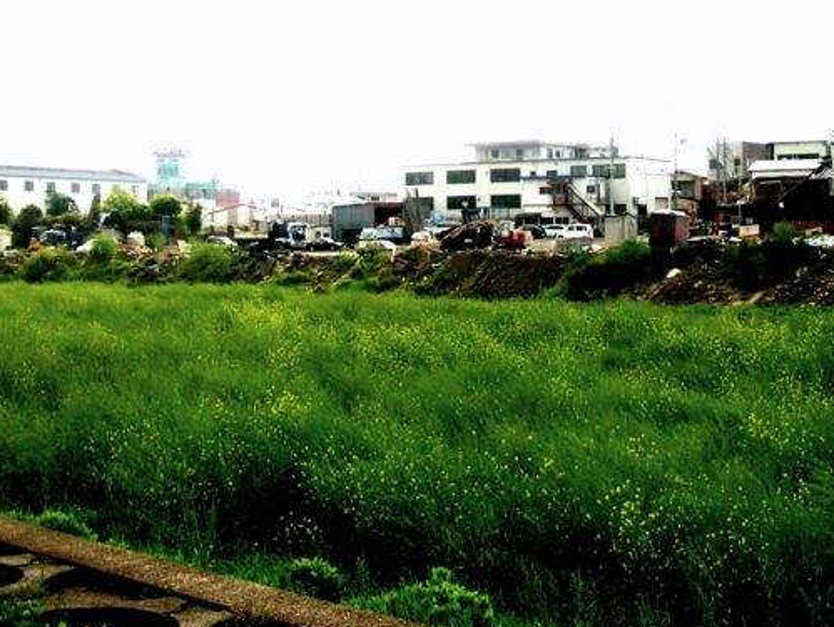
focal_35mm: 63
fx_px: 1519
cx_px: 531
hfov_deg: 30.5
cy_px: 112
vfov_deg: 22.9
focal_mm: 6.1
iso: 50
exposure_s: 1/350
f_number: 6.7
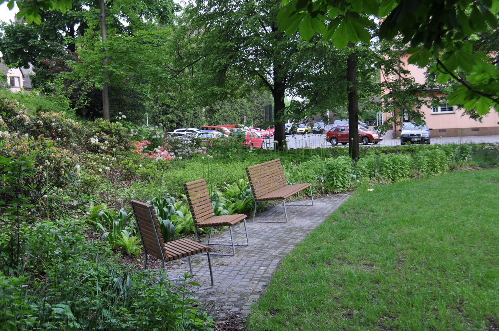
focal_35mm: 36
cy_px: 166
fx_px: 498
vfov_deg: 36.8
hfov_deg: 53.2
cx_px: 250
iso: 250
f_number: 5.6
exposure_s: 1/125
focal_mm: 24
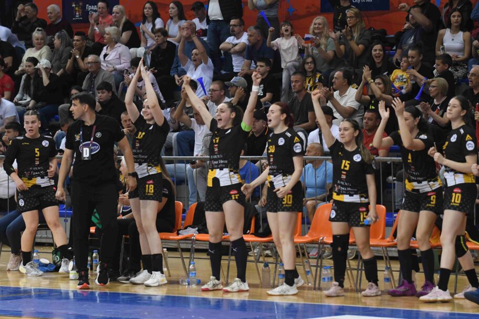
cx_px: 240
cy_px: 160
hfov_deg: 11.4
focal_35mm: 180
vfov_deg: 7.6
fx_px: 2395
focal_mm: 120
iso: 3200
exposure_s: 1/640
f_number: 4
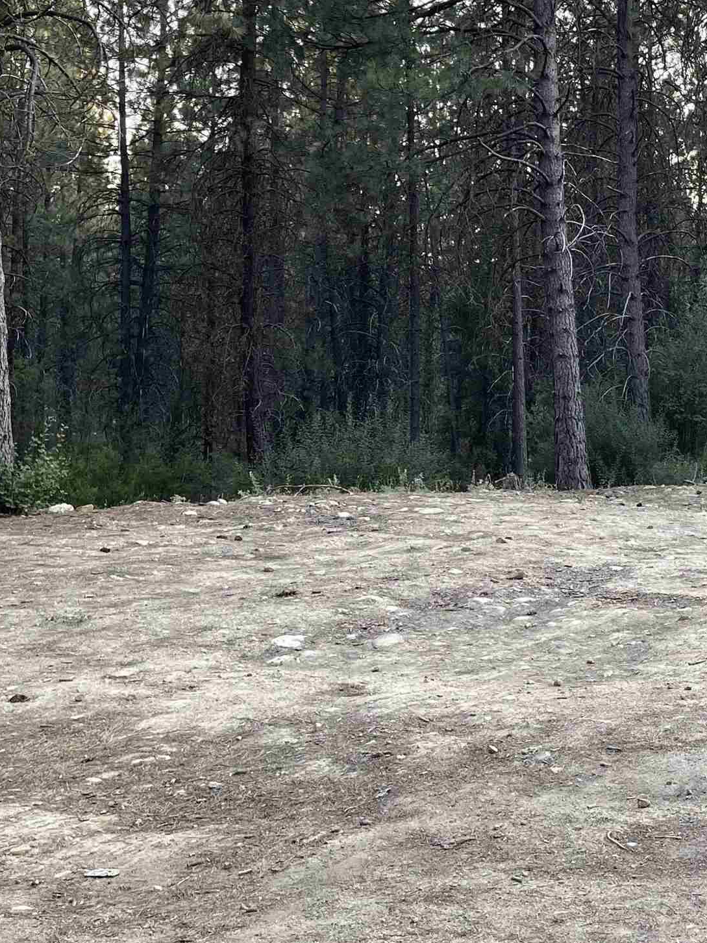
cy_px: 234
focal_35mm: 55
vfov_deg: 34.2
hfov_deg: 24.5
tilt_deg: +3.8
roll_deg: +0.2
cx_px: 804
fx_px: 1498
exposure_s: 1/121
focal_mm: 5.1
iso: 32
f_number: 1.6
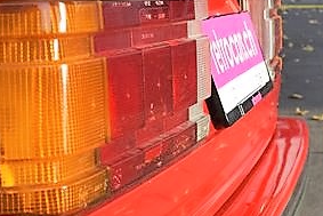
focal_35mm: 120
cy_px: 163
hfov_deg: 17.0
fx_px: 1077
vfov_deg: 11.4
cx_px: 183
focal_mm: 34
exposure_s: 1/160
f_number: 9
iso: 320
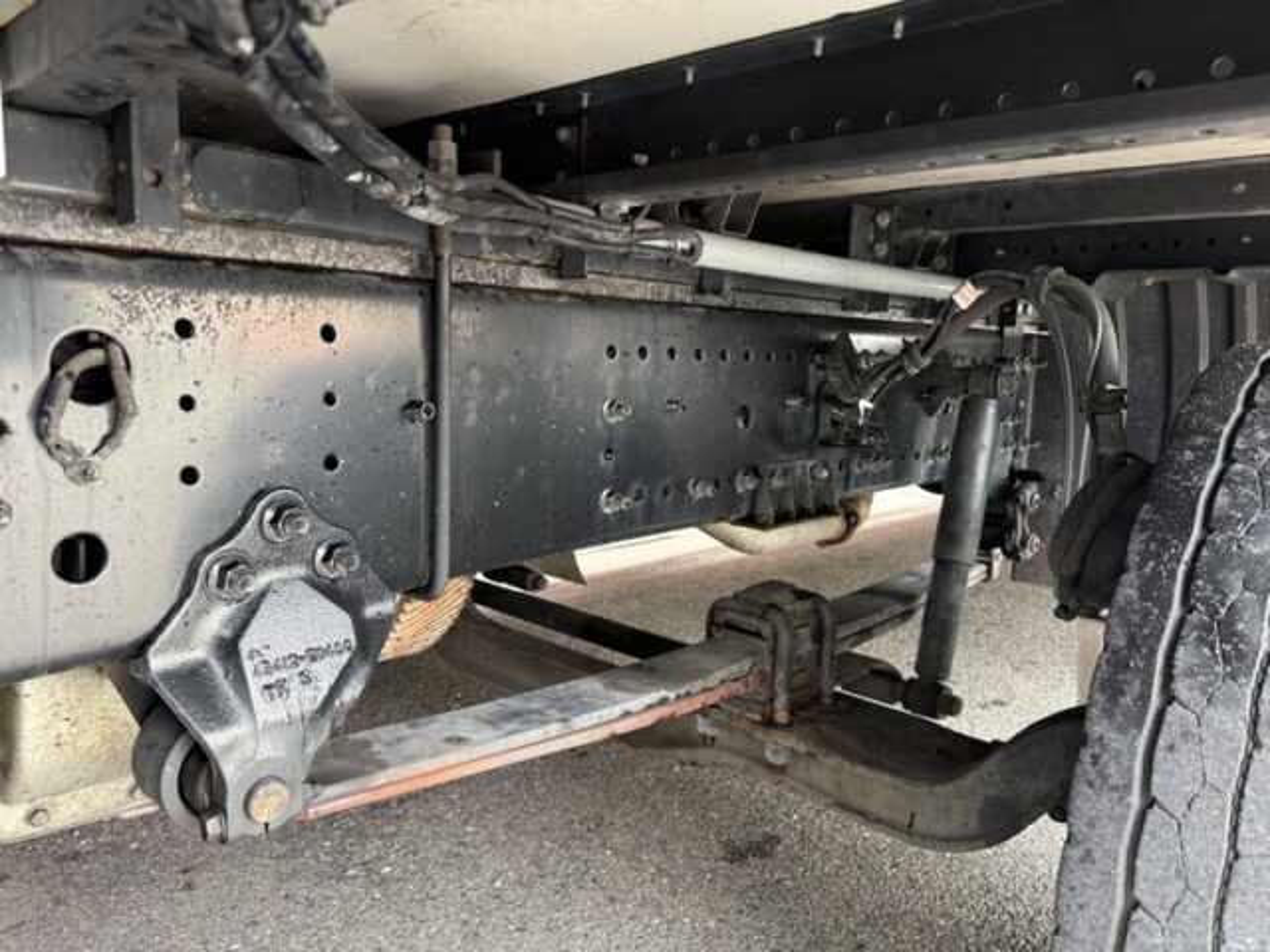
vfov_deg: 56.8
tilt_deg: -6.9
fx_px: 881
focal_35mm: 24
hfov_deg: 71.6
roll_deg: -1.8
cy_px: 476
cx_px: 635
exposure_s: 1/60
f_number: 1.78
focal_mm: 6.76
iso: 200
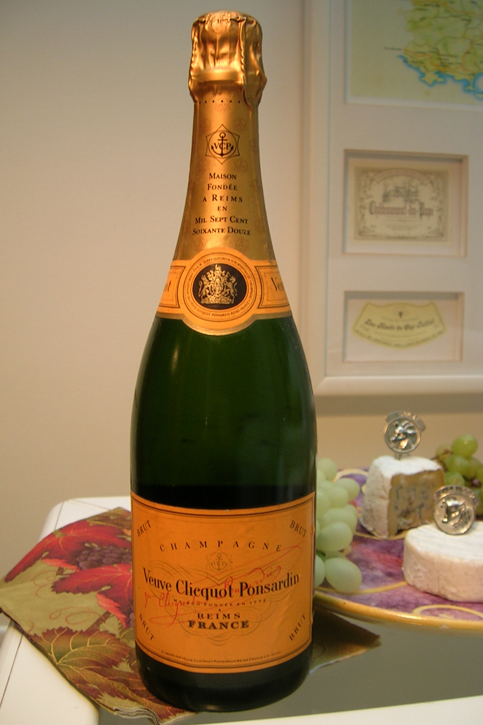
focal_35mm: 37
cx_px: 245
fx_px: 745
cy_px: 361
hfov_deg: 35.9
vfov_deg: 51.9
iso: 50
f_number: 2.8
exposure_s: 1/10.8
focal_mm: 5.4
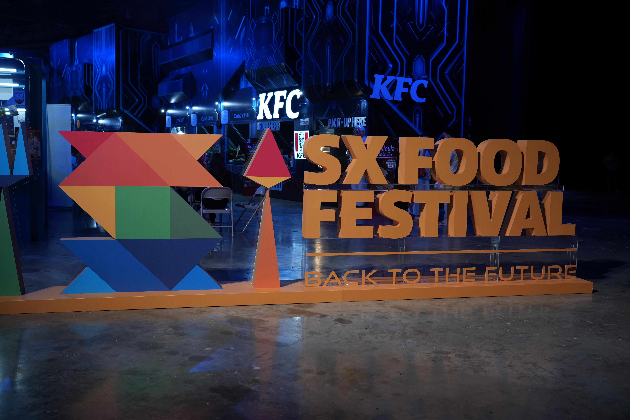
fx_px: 630
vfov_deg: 36.9
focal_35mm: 36
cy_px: 210
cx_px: 315
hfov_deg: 53.1
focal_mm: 36
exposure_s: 1/200
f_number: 4.5
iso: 1000
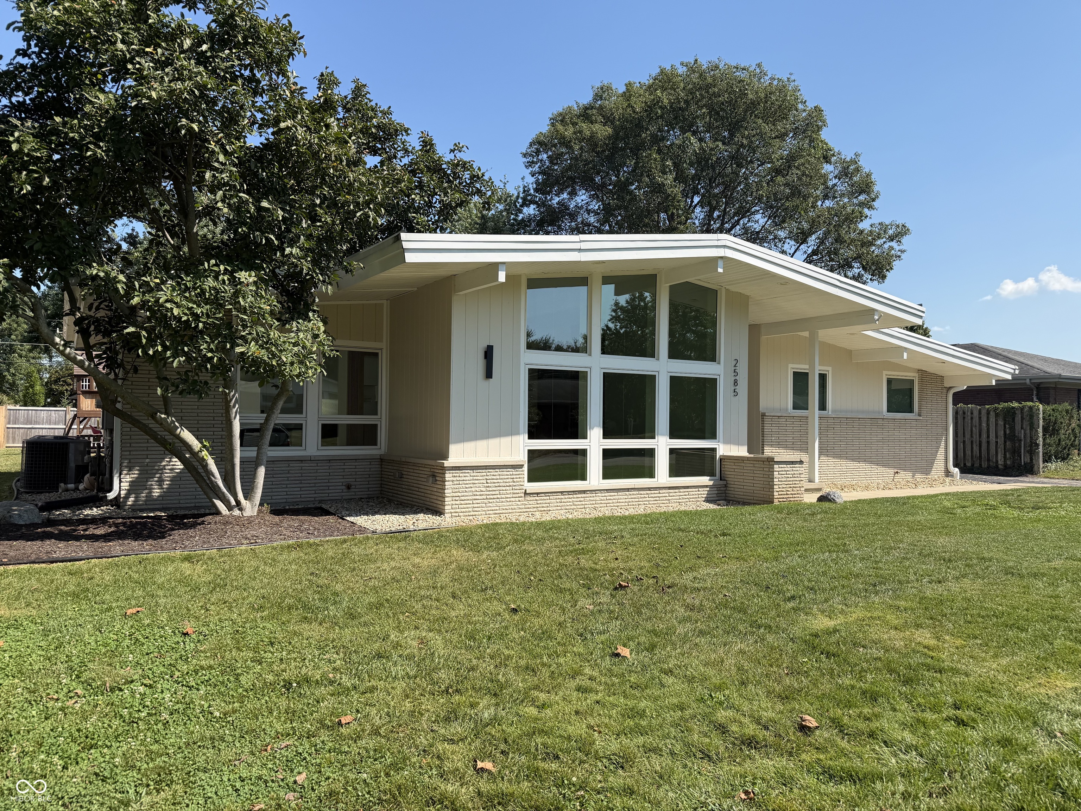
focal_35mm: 24
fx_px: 749
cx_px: 540
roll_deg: -0.2
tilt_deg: +2.7
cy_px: 406
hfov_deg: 71.6
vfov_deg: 56.8
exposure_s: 1/3279
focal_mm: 6.76
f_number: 1.78
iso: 80
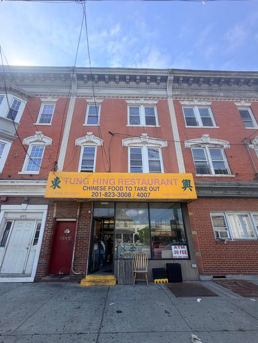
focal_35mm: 15
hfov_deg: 81.7
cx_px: 124
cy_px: 182
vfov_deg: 98.0
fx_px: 149
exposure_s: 1/602
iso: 40
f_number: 2.2
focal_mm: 2.22
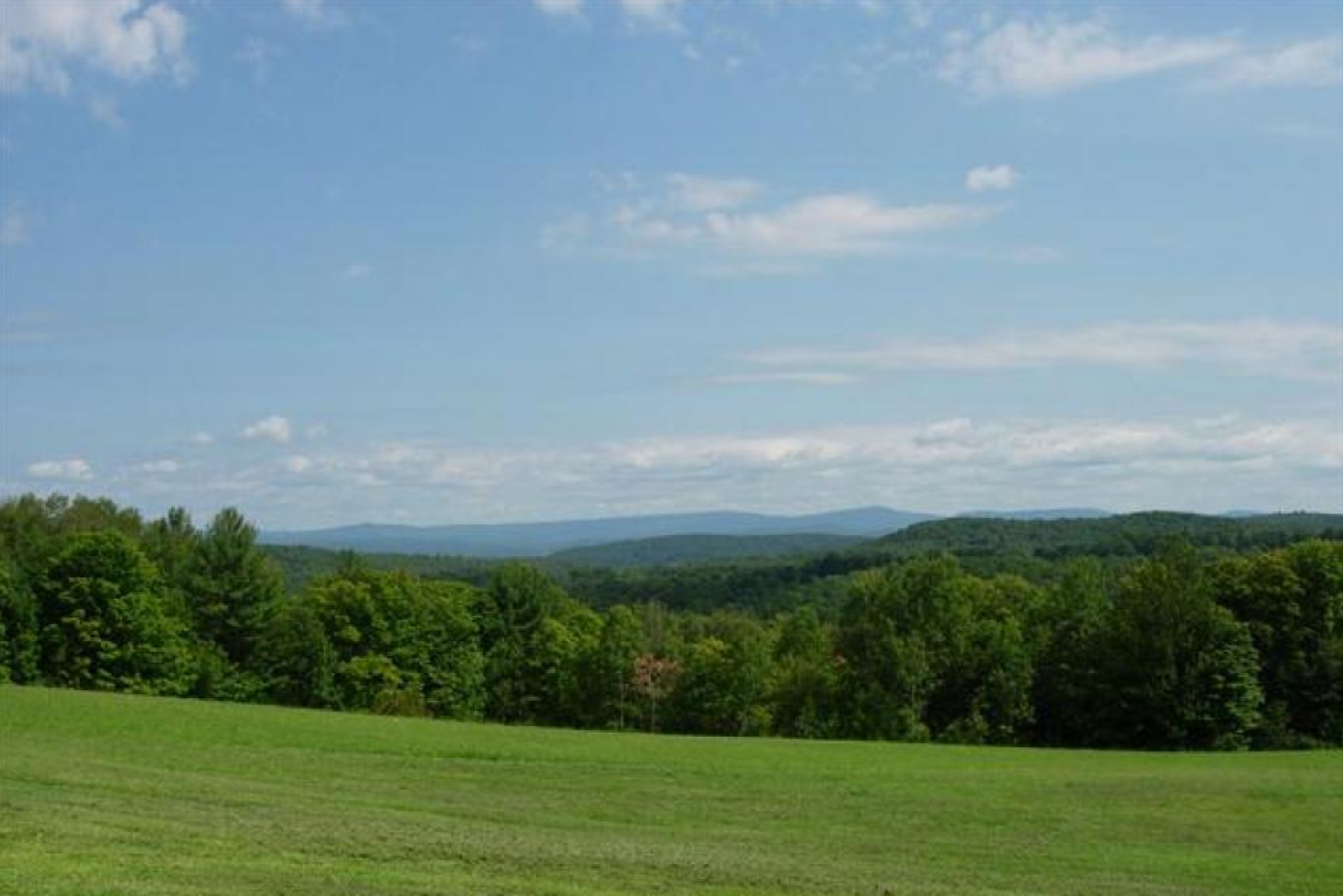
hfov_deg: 48.5
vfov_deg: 33.4
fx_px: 1492
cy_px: 503
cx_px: 674
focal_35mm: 40
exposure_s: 1/1054
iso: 79
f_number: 4.8
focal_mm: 7.8
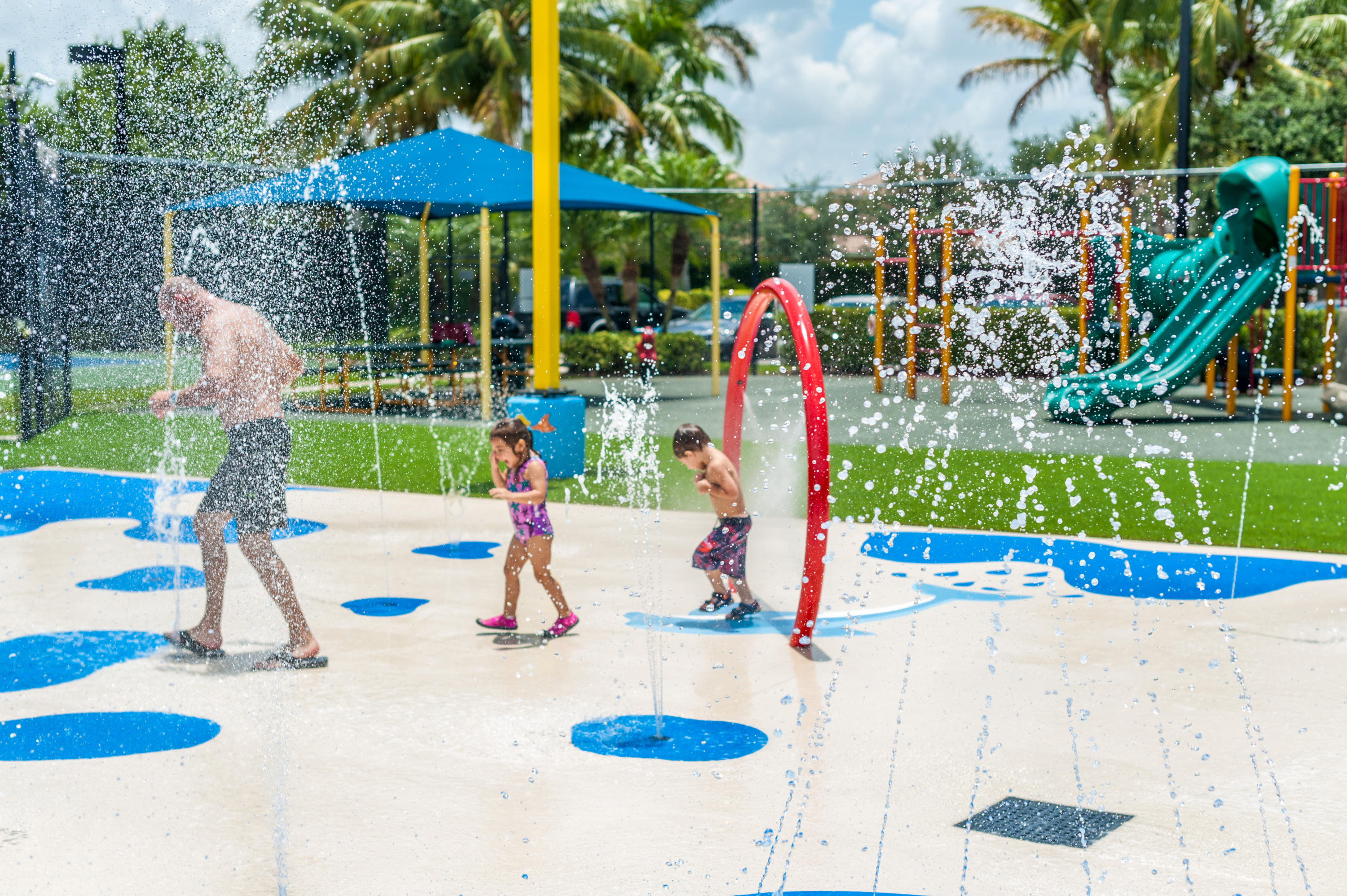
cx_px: 674
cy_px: 448
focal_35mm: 50
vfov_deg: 27.0
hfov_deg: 39.6
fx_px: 1870
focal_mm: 50
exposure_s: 1/1600
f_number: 4
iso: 100
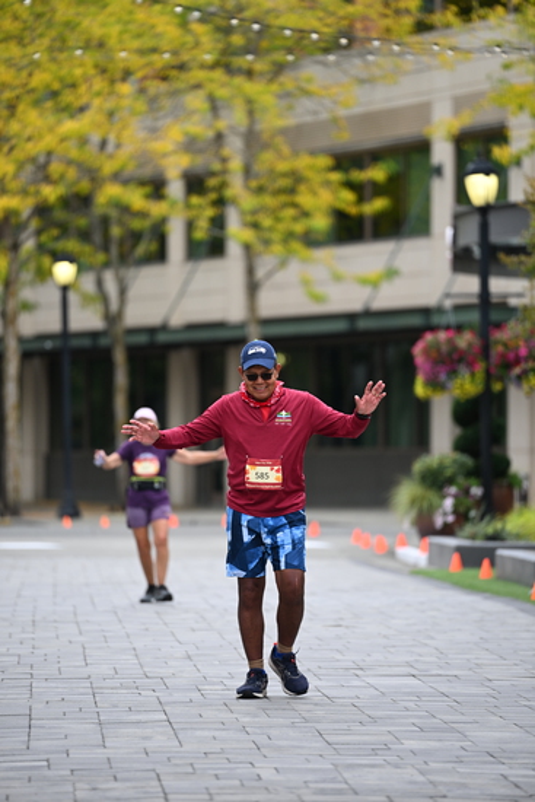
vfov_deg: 10.3
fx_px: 4455
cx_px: 268
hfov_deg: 6.9
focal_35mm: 200
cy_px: 401
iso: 400
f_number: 2.8
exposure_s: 1/1250
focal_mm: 200
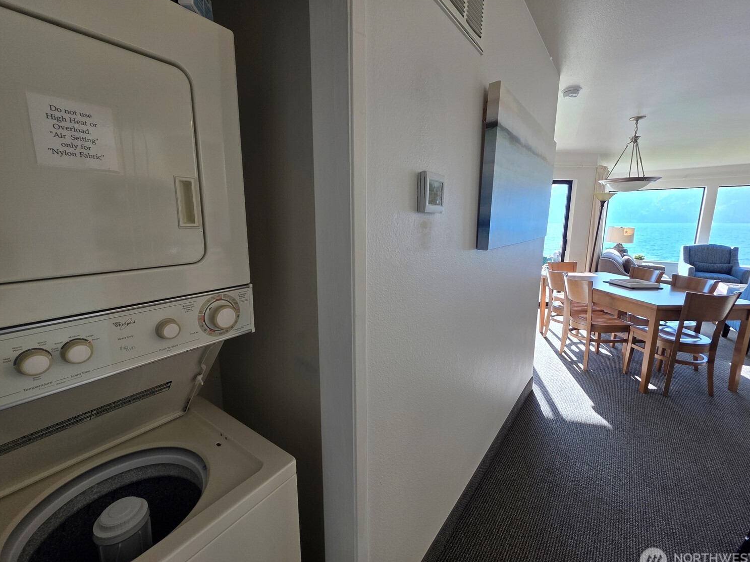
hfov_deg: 102.1
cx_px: 367
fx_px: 303
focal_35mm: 14
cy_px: 279
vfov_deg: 85.7
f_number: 1.9
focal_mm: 2.2
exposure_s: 1/120
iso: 40
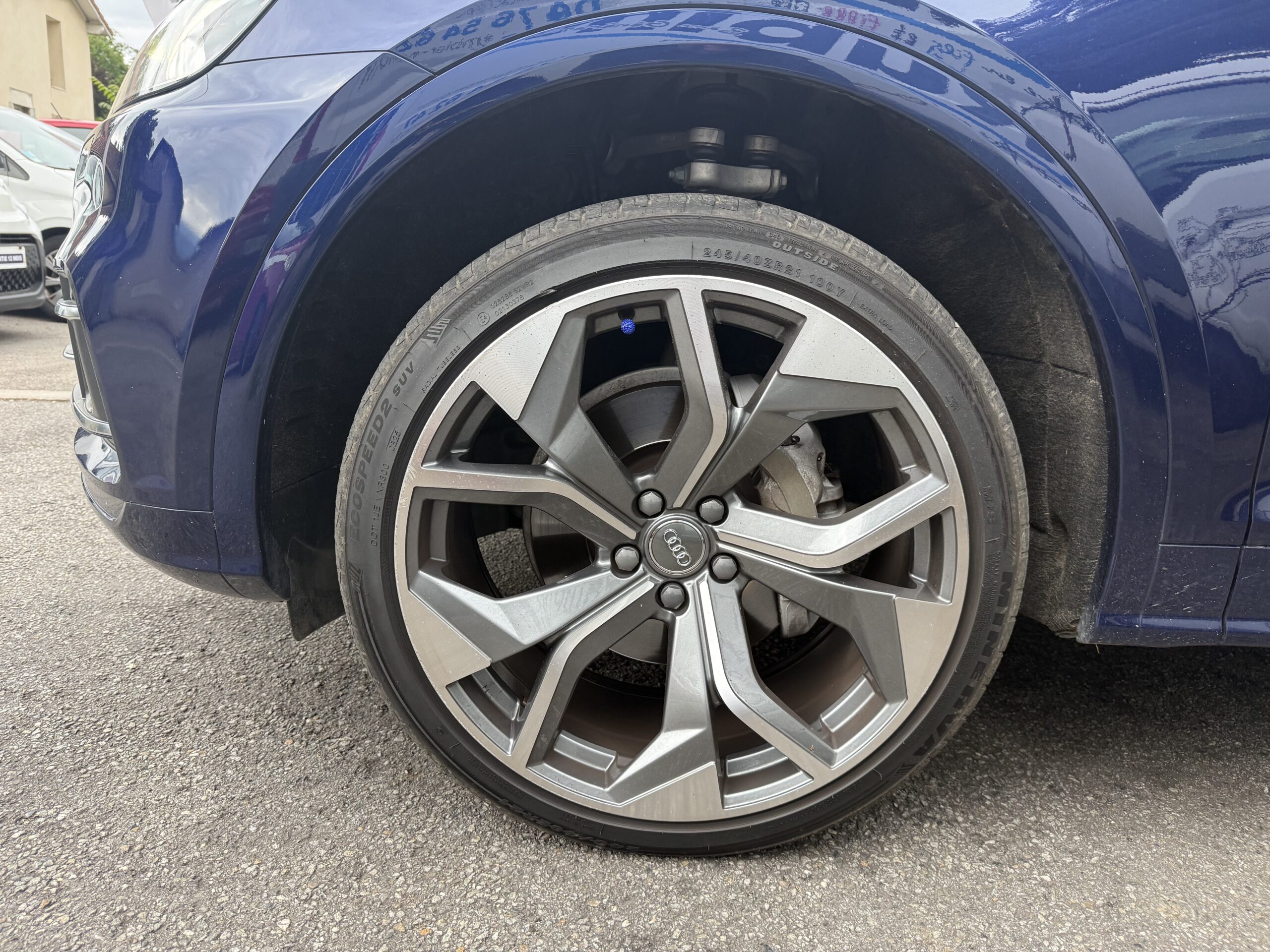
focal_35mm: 24
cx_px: 635
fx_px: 881
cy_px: 476
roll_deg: -3.5
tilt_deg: -13.9
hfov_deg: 71.6
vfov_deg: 56.8
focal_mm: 6.76
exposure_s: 1/121
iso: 160
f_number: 1.78
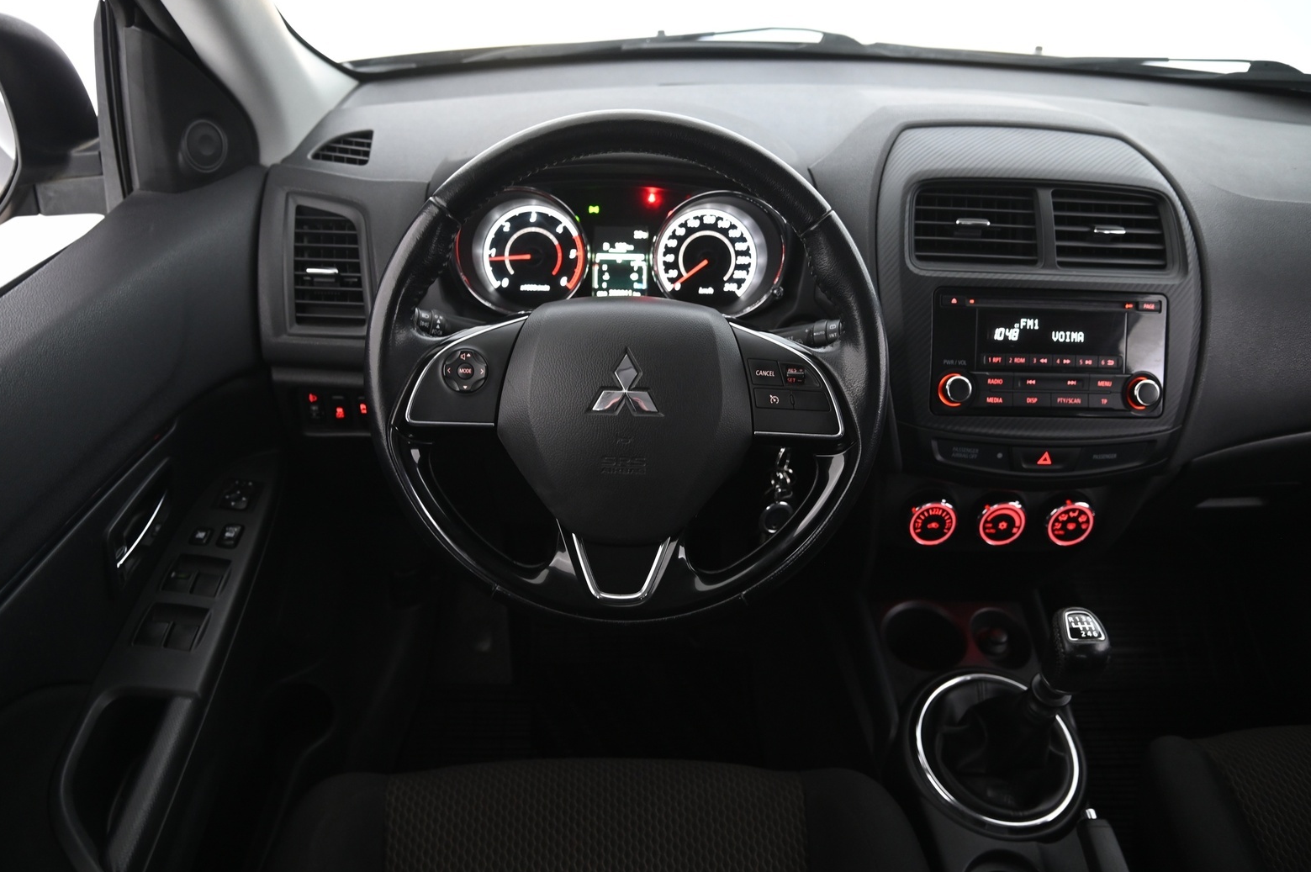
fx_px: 910
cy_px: 429
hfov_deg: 71.5
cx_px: 635
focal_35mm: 25
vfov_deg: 51.2
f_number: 4
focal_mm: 24
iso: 2000
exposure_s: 1/13
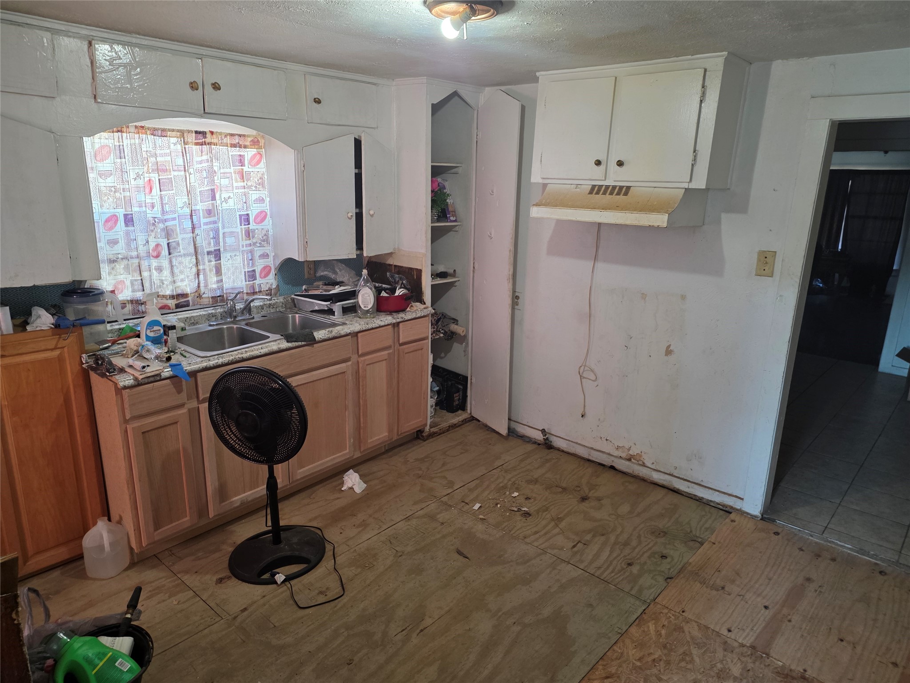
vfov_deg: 58.9
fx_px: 605
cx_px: 455
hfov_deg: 73.9
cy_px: 342
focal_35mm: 23
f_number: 1.7
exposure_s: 1/120
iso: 320
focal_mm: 6.25
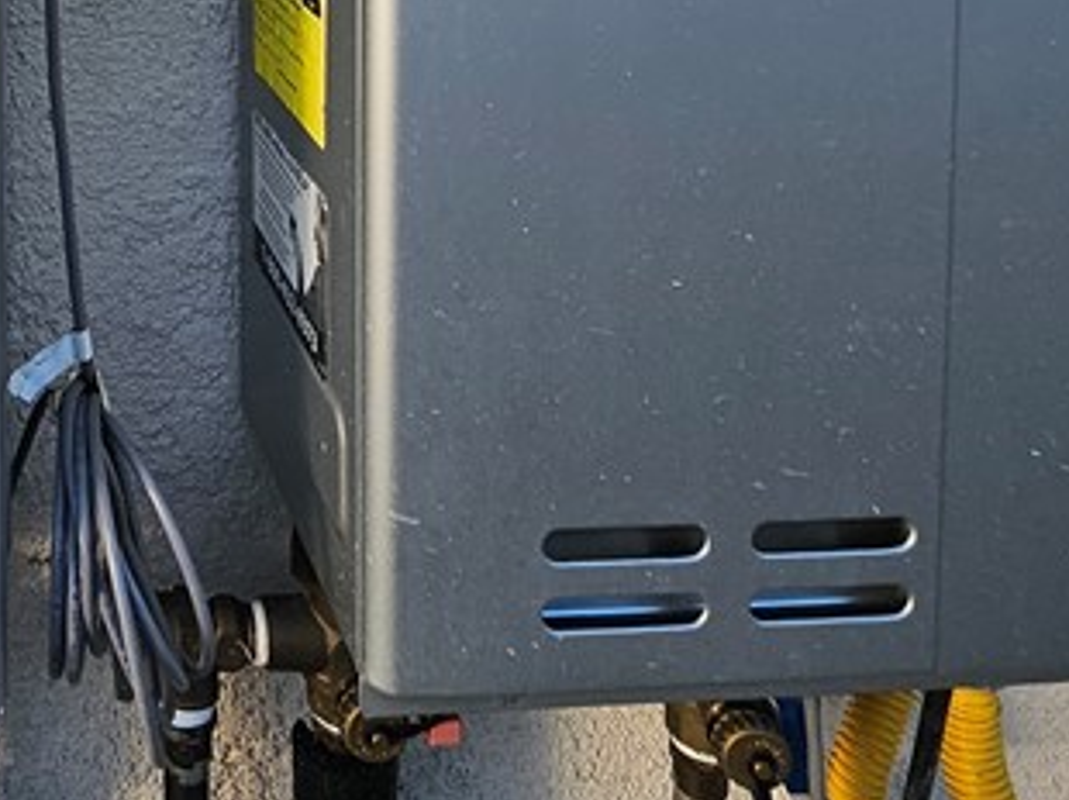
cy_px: -176
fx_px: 1327
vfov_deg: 28.8
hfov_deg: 39.0
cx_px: 7
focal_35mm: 43
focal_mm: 1.74
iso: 40
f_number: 2.2
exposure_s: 1/296
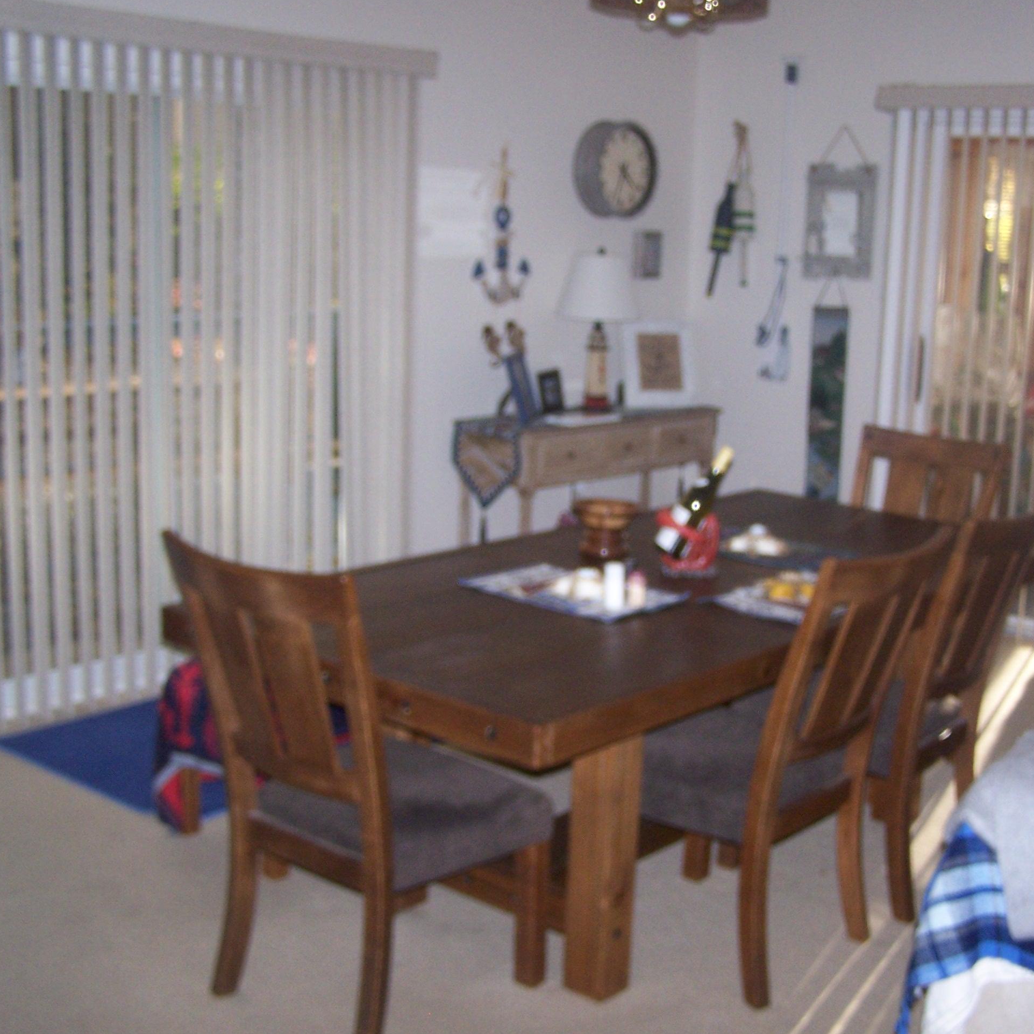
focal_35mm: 45
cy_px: 516
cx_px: 594
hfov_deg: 37.5
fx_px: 1521
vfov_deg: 37.6
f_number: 2.8
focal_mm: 6.3
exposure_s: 1/60
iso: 140
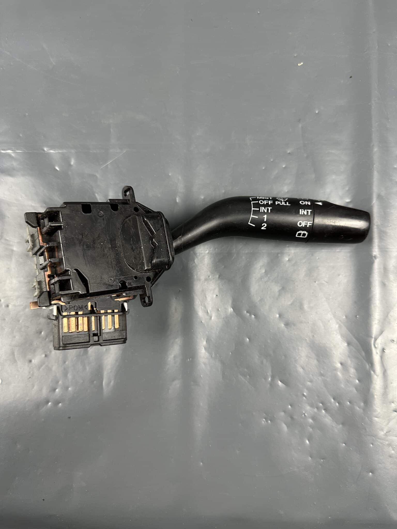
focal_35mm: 24
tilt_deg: -83.1
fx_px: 367
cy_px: 264
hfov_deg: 56.8
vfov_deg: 71.6
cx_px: 198
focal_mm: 6.86
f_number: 1.78
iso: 250
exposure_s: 1/100
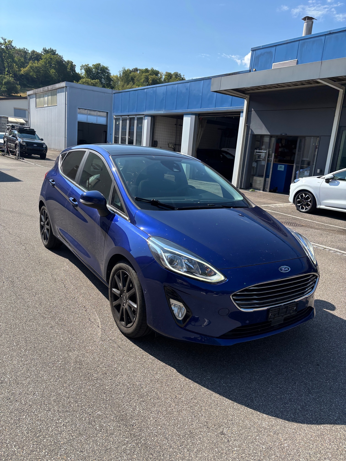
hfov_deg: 53.1
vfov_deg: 67.3
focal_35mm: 26
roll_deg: -4.5
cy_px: 230
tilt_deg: -13.9
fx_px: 347
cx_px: 173
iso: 50
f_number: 1.6
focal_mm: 5.96
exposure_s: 1/1845
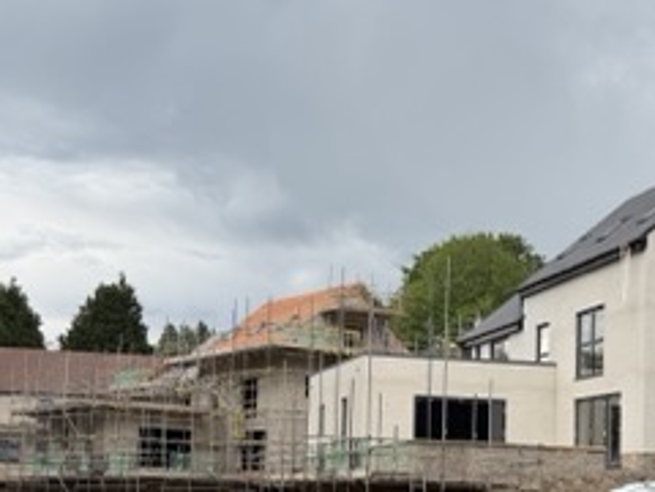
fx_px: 1211
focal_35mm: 64
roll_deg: -2.5
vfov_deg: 22.6
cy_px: 394
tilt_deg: +3.8
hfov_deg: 30.3
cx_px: 303
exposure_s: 1/2053
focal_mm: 6.76
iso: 80
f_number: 1.78
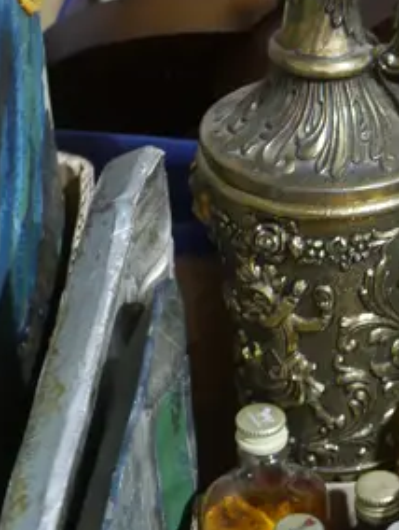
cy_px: 526
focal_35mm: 108
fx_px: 1655
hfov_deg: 13.2
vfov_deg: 17.8
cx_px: 557
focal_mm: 15
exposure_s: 1/60
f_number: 3.6
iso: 800
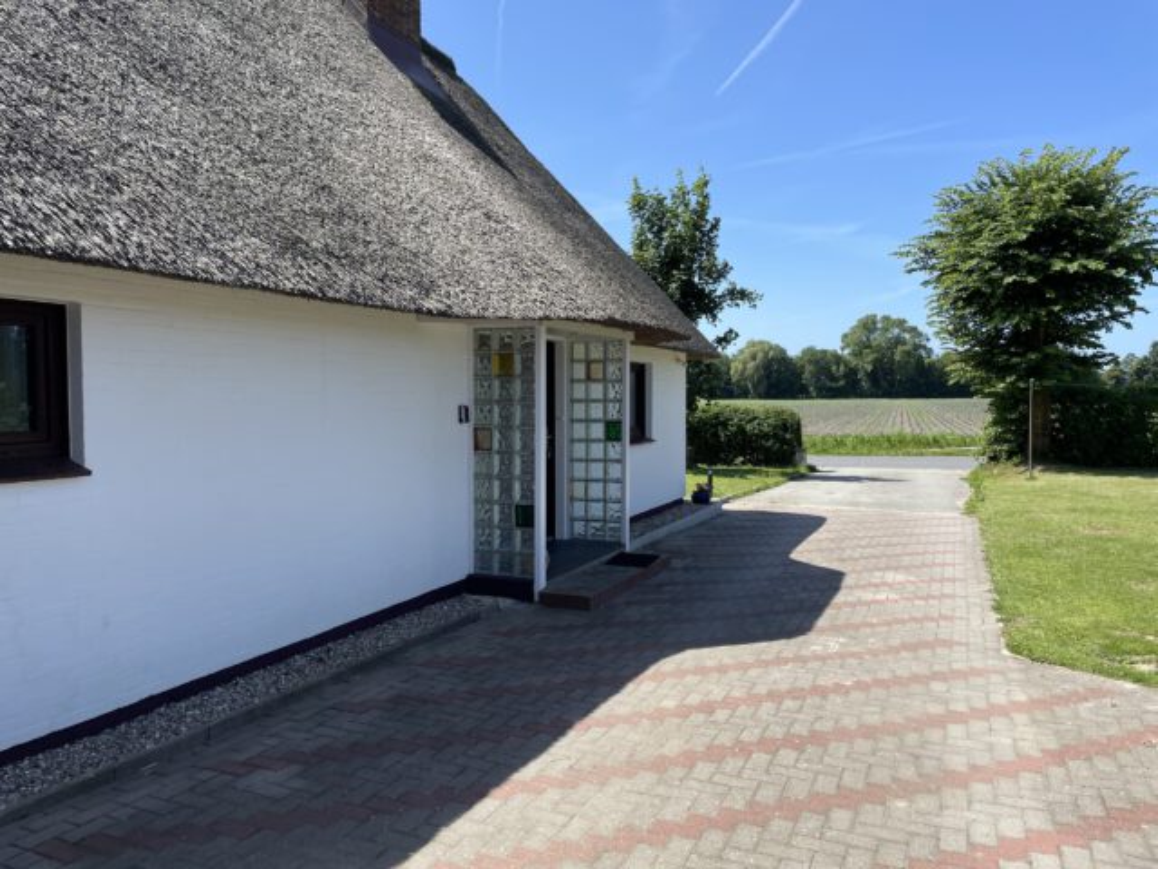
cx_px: 579
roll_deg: +0.8
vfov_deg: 53.1
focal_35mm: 26
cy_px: 434
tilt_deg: -1.7
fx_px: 870
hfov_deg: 67.3
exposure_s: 1/2132
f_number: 1.6
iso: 32
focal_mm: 4.2
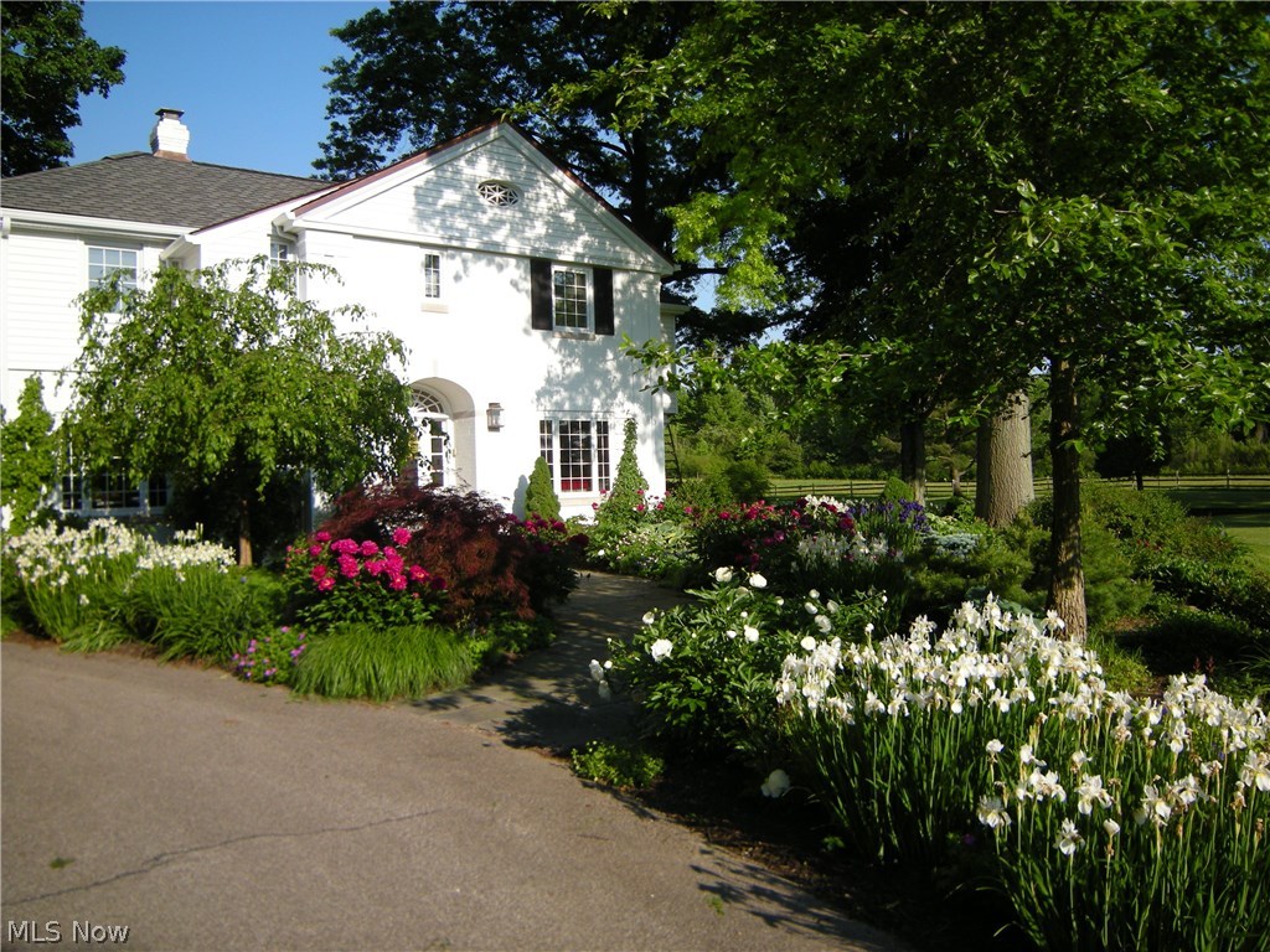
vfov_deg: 49.7
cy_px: 476
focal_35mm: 28
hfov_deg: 63.4
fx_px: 1027
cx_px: 635
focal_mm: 4.7
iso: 64
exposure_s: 1/230
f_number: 5.6
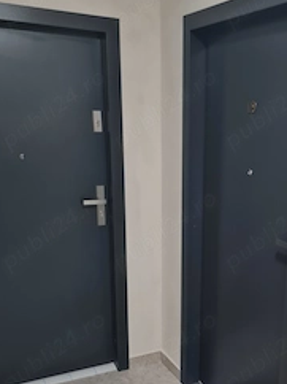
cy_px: 257
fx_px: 476
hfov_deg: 32.8
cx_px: 220
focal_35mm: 43
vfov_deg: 43.3
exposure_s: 1/50
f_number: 1.8
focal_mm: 5.4
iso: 250
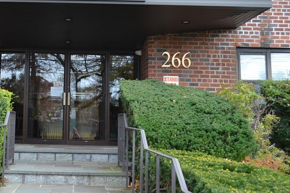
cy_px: 50
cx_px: 66
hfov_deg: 31.2
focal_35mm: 63
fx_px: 507
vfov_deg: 21.4
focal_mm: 26
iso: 220
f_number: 5.6
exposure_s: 1/60
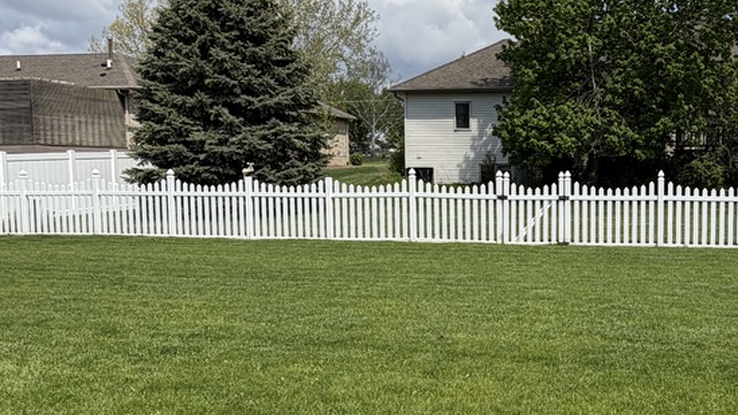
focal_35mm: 40
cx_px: 613
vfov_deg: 29.7
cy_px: 234
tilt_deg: -3.9
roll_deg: +0.7
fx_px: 783
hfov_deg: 47.1
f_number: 2.2
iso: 20
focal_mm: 2.22
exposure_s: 1/1068
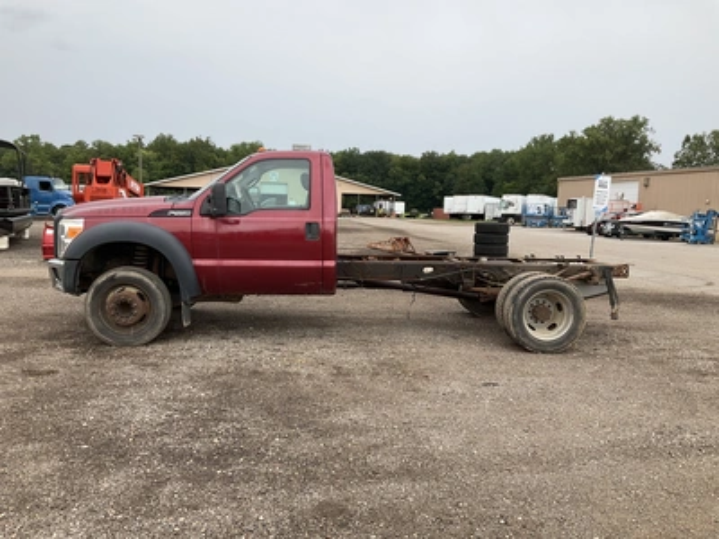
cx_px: 360
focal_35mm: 29
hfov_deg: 61.7
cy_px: 270
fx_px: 602
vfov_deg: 48.2
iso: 25
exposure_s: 1/454
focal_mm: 3
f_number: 1.8
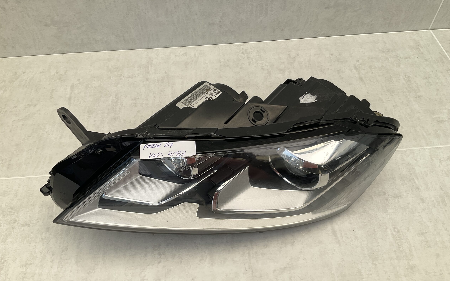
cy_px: 141
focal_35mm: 31
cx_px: 225
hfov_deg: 61.2
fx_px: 380
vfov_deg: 40.6
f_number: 1.8
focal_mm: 3
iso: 16
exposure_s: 1/842
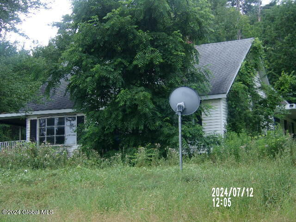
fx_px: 744
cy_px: 111
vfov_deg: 17.0
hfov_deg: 22.5
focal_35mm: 87
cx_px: 148
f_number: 5.6
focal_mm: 15.6
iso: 80
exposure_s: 1/120
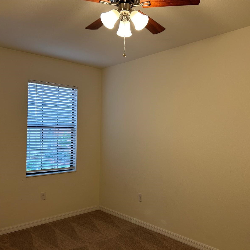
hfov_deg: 52.4
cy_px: 124
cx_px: 139
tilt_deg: +4.0
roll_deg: +1.1
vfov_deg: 52.5
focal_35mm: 31
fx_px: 253
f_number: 1.5
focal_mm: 5.7
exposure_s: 1/120
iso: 100
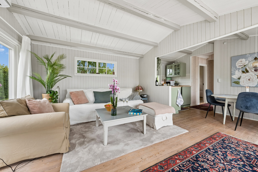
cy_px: 86
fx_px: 100
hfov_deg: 104.3
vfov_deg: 81.2
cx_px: 129
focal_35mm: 14
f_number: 13
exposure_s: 1/30
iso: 400
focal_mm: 14
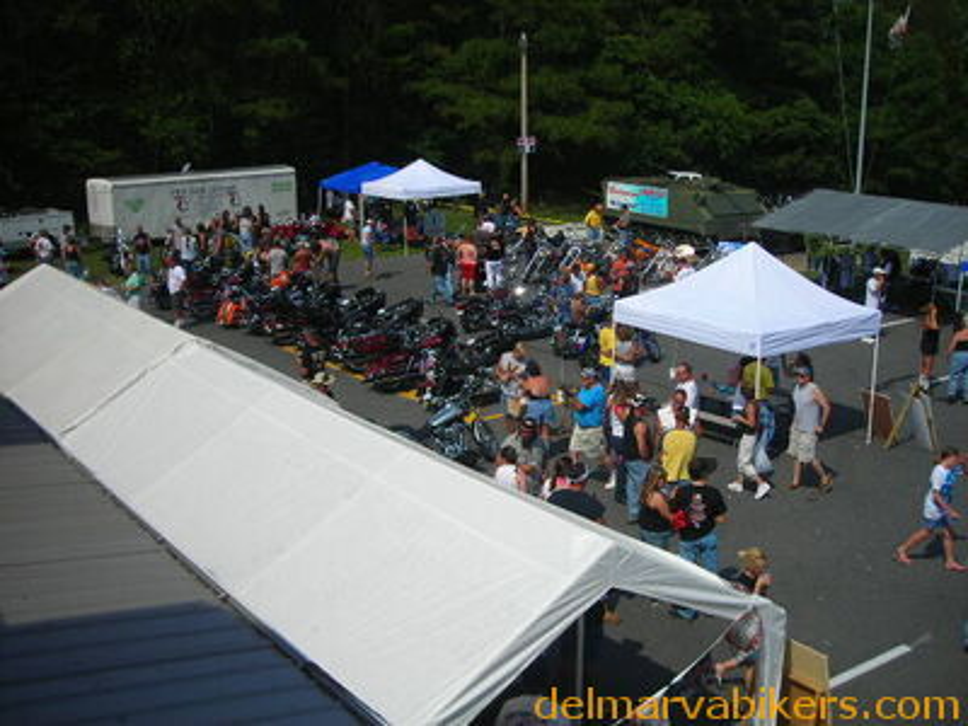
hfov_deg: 49.0
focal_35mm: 38
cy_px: 363
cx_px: 484
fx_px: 1063
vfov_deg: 37.7
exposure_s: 1/357
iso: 50
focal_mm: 6.3
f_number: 6.4
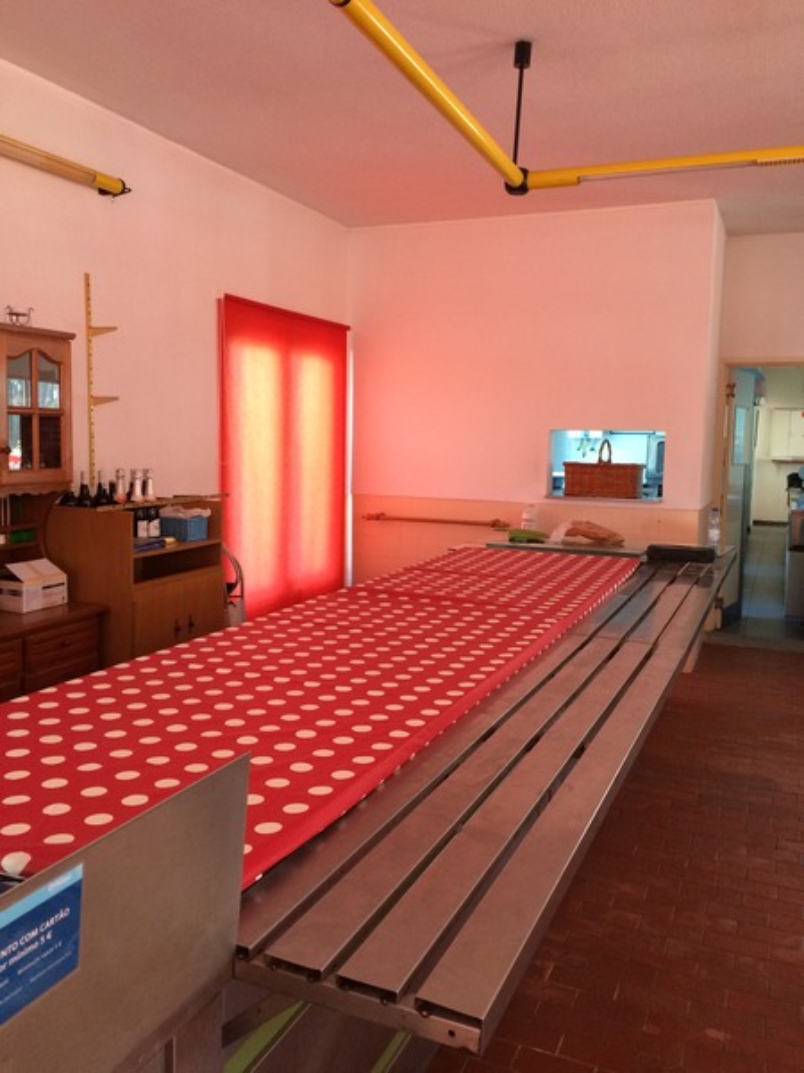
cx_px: 402
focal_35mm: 29
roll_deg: -1.1
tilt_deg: -5.6
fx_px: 898
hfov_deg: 48.2
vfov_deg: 61.7
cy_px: 536
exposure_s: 1/30
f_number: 2.2
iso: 160
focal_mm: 4.15
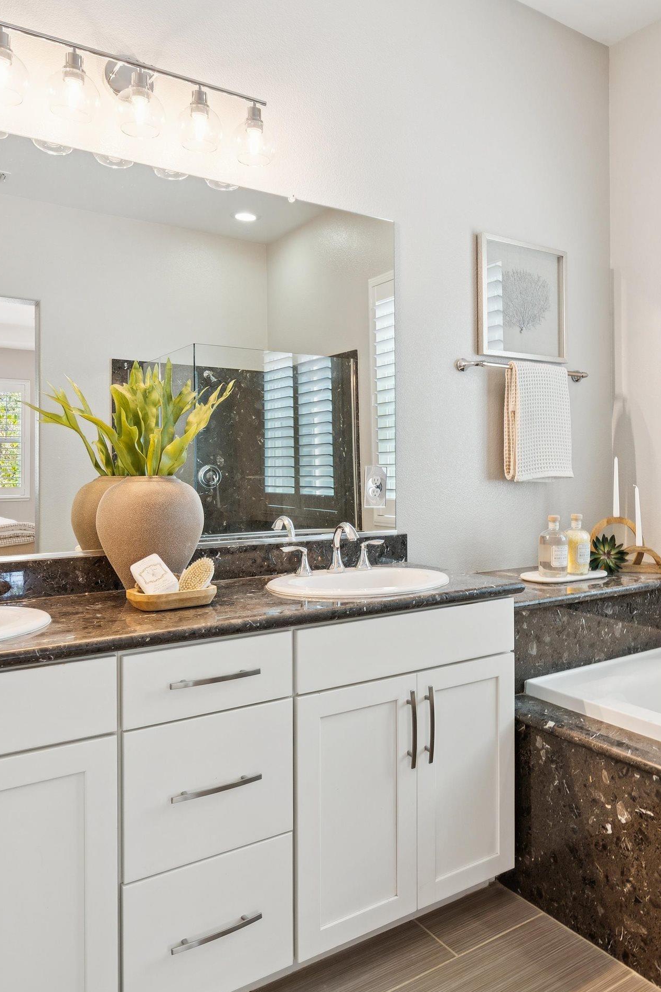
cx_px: 448
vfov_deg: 69.4
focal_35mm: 26
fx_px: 716
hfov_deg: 48.6
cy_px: 495
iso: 100
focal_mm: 16
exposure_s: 1/4
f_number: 8
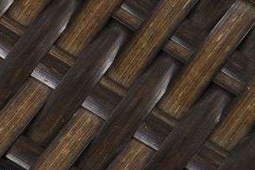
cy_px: 200
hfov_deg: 8.7
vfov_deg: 5.9
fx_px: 1645
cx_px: -127
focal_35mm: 232
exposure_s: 1/125
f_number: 10
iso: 320
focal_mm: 70
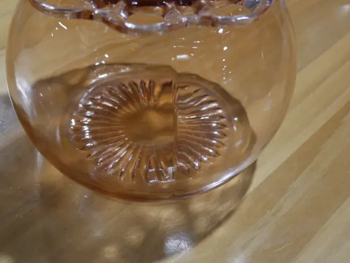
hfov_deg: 32.7
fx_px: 597
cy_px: 27
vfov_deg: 24.2
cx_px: 182
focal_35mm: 59
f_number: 3.6
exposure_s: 1/100
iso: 200
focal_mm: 16
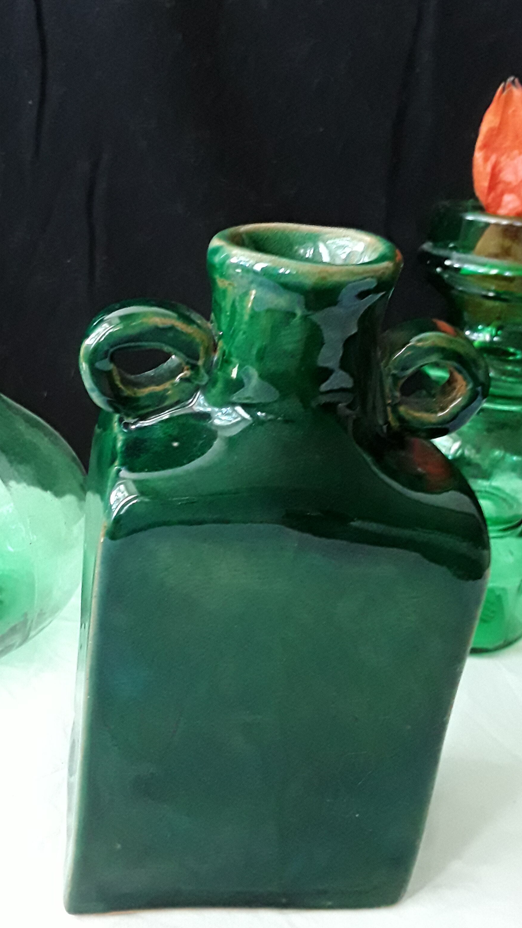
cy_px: 479
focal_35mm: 31
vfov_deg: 62.6
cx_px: 207
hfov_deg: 37.6
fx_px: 763
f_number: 1.9
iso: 400
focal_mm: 2.91
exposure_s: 1/20
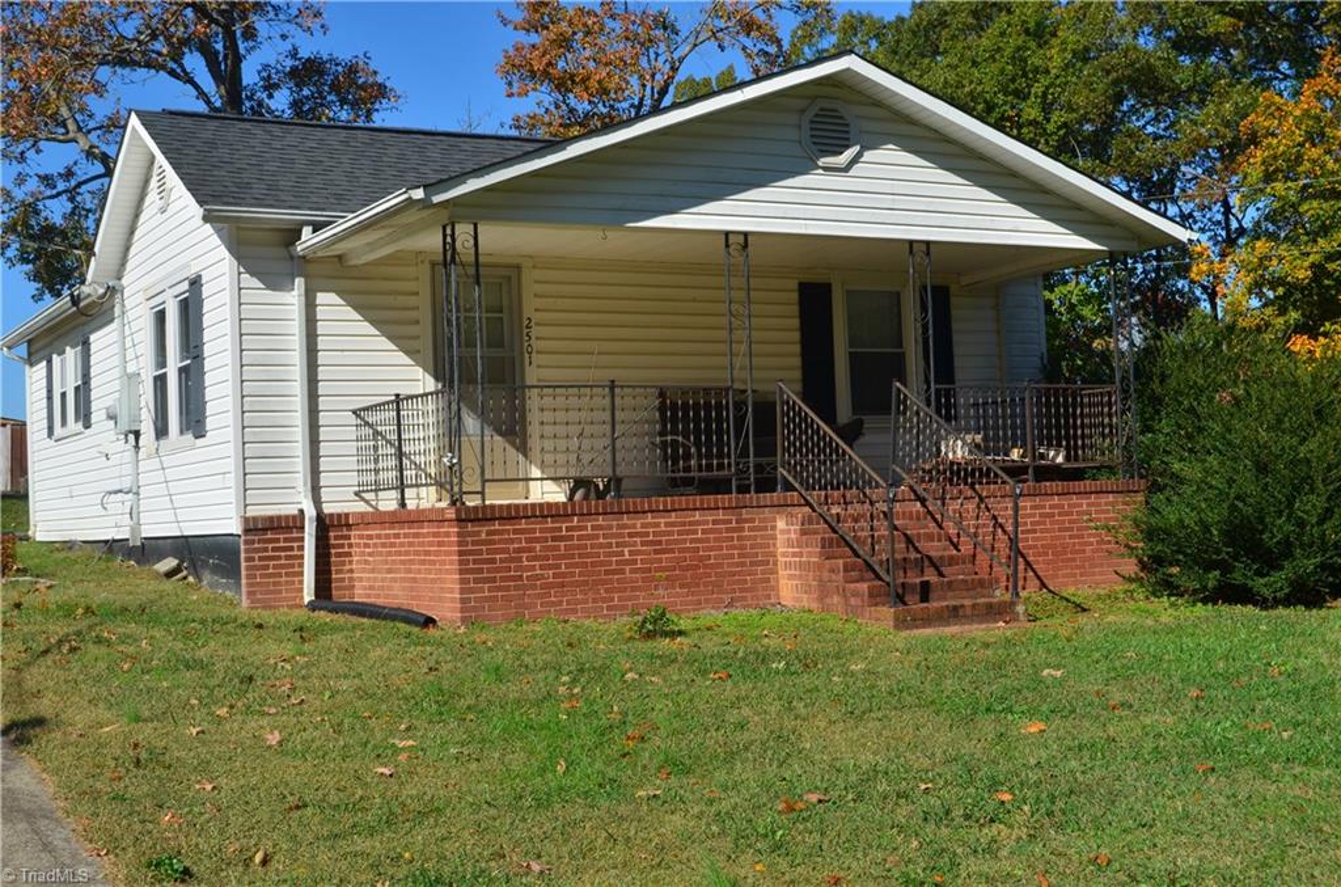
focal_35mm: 48
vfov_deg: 27.9
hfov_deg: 41.2
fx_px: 1783
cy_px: 444
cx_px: 670
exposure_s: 1/500
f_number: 11
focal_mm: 32
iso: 200
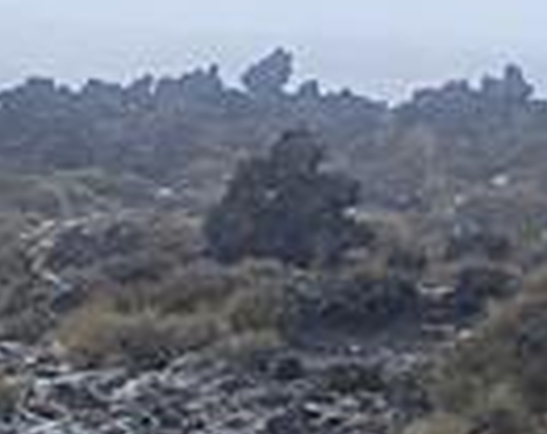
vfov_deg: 6.4
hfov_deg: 8.0
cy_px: 196
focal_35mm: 242
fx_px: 3906
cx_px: -13
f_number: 5.6
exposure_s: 1/320
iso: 400
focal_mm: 28
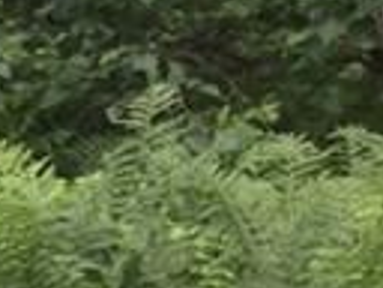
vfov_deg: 5.3
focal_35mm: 279
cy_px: -45
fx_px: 3087
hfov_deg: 6.2
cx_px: -1002
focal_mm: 4.28
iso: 50
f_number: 2.4
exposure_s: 1/403
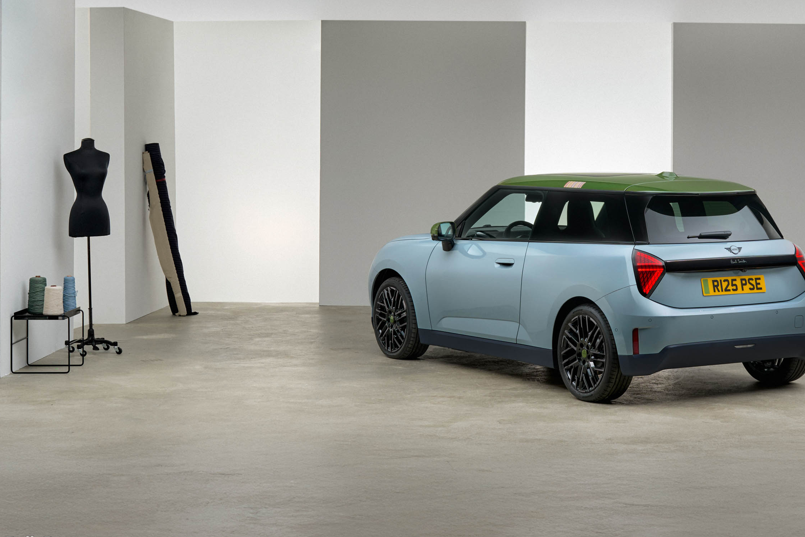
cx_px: 583
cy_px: 137
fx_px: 1744
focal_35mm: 78
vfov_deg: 17.4
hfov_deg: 25.7
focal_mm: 50
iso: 400
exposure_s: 1/3
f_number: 8
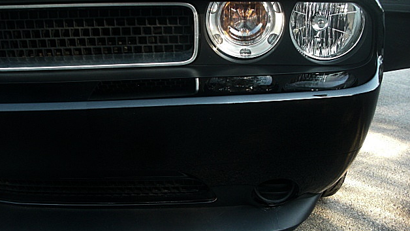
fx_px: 435
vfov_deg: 29.7
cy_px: 108
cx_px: 207
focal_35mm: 40
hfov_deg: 50.5
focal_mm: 6.3
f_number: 2.8
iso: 200
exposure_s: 1/100
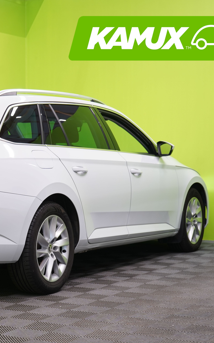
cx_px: 4
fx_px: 747
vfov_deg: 25.8
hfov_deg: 16.0
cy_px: 172
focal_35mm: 80
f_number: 5
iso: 400
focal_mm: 52
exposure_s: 1/30
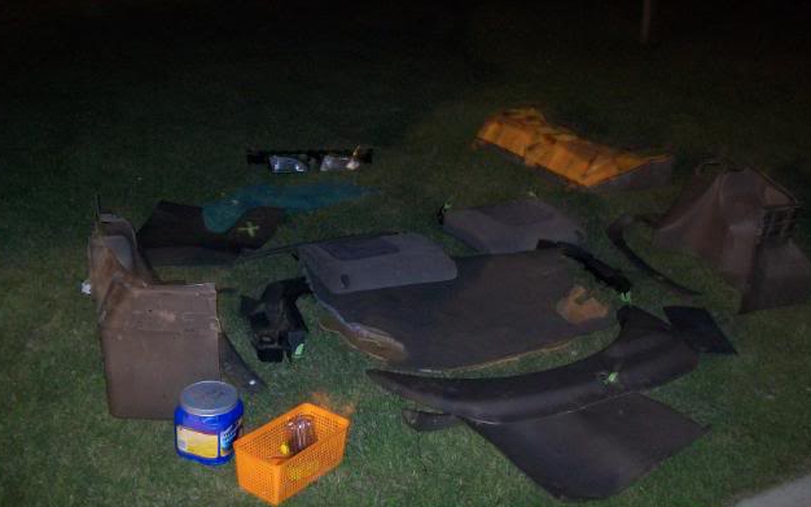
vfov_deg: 32.7
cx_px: 402
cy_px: 206
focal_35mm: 39
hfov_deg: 50.4
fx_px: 862
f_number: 2.7
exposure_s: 1/2
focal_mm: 6
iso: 160
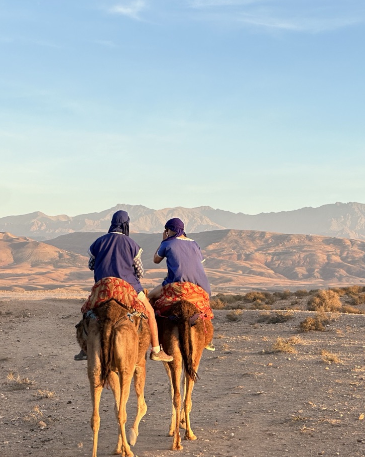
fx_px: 1229
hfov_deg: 16.9
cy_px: 267
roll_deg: -1.9
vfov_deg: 21.0
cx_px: 196
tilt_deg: +0.9
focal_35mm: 91
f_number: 2.8
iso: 32
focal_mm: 9
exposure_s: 1/167
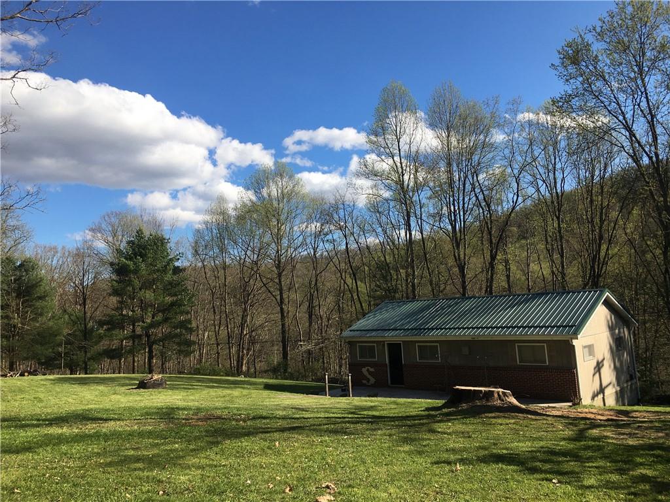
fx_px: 561
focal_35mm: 29
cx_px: 335
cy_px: 251
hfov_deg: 61.7
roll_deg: +3.7
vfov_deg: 48.2
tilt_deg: +5.0
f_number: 2.2
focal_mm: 4.15
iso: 25
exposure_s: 1/1202
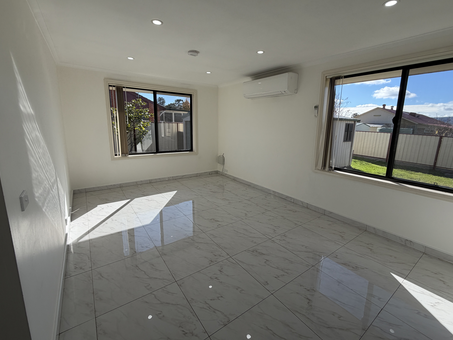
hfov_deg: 94.4
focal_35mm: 16
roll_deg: -0.8
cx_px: 236
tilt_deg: -9.4
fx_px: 209
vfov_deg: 78.1
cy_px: 162
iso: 40
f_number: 2.2
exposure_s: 1/658
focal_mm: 2.22
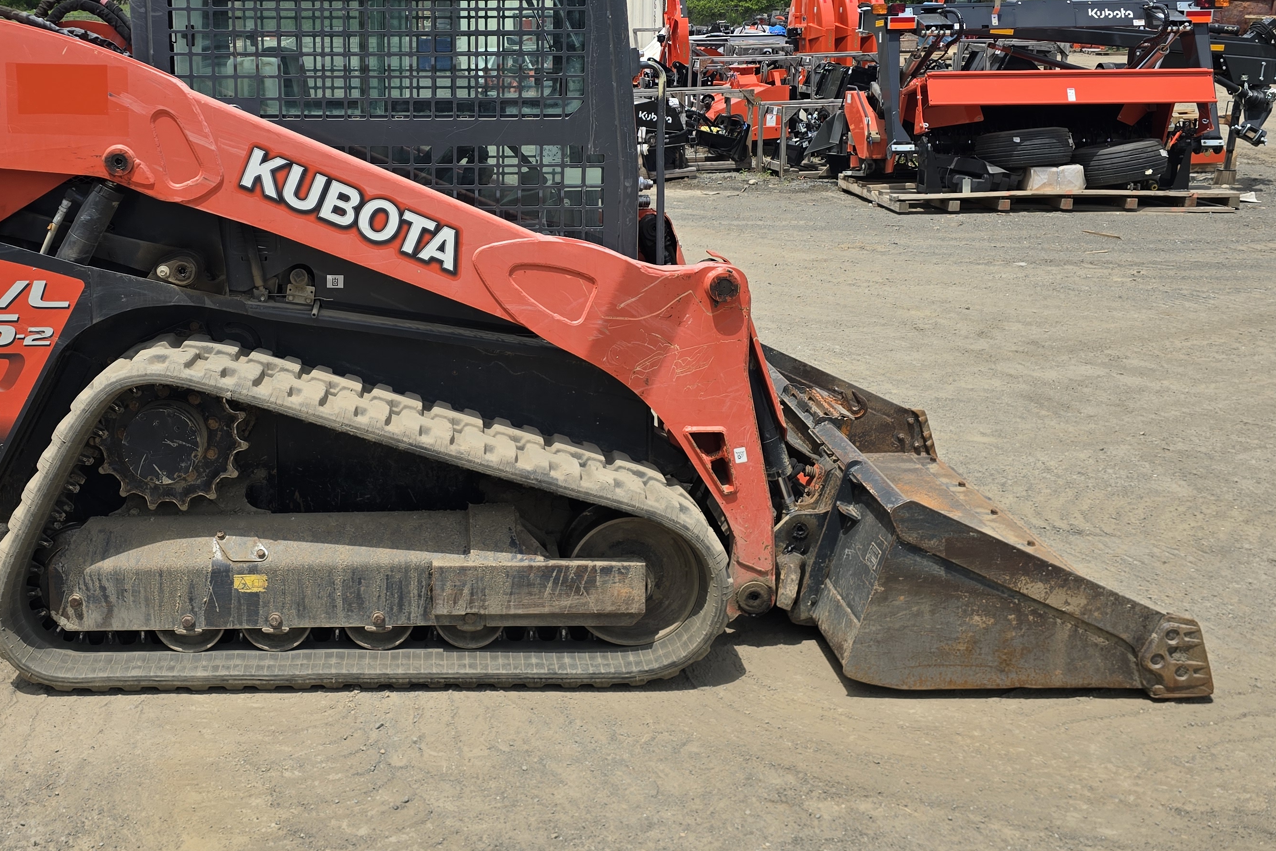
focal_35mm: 36
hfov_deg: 52.2
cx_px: 436
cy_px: 253
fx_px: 1276
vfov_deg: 36.3
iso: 12
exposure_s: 1/1192
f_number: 1.7
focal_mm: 6.3
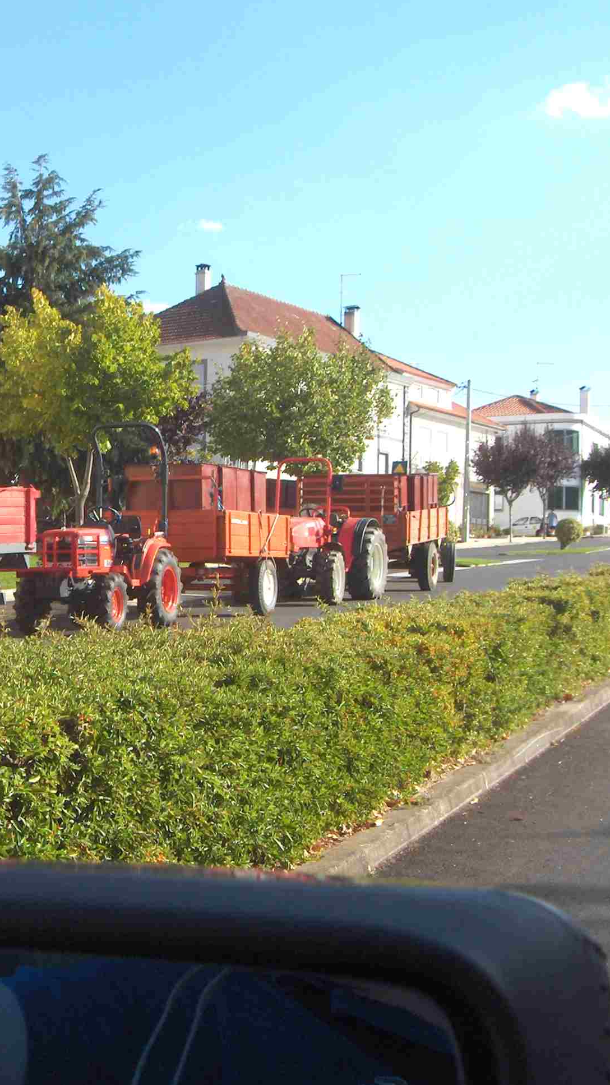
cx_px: 43
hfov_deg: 20.6
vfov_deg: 36.6
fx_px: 1640
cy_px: 542
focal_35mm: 57
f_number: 4.8
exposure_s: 1/444
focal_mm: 8
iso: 100
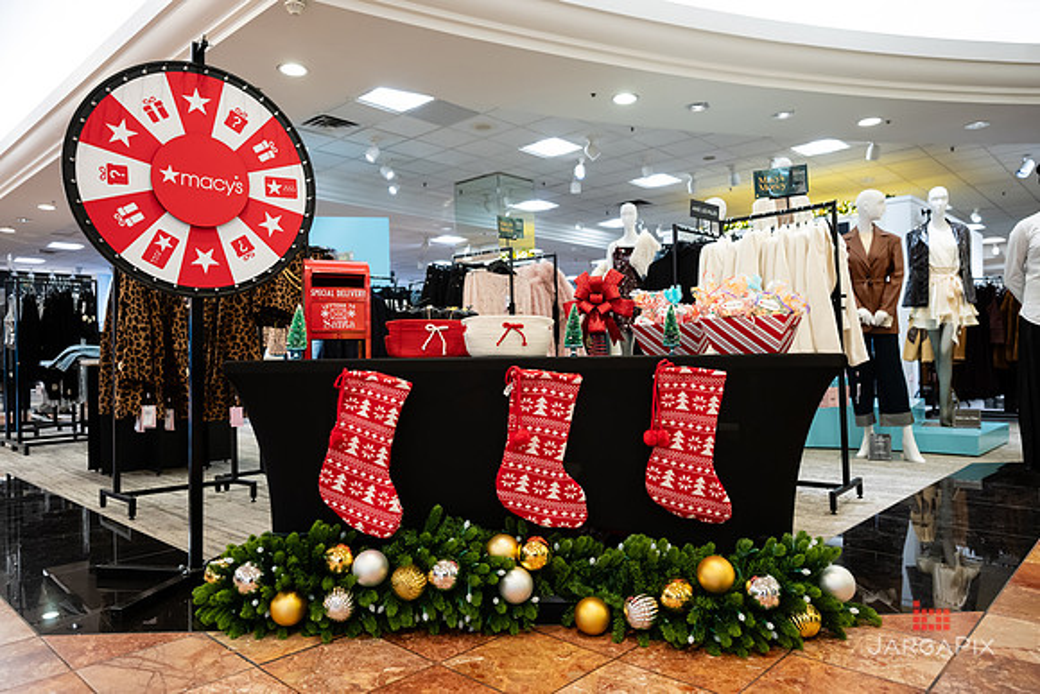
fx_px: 700
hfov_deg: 73.2
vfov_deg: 52.7
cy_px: 347
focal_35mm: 24
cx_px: 520
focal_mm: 24
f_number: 3.2
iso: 1600
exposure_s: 1/160
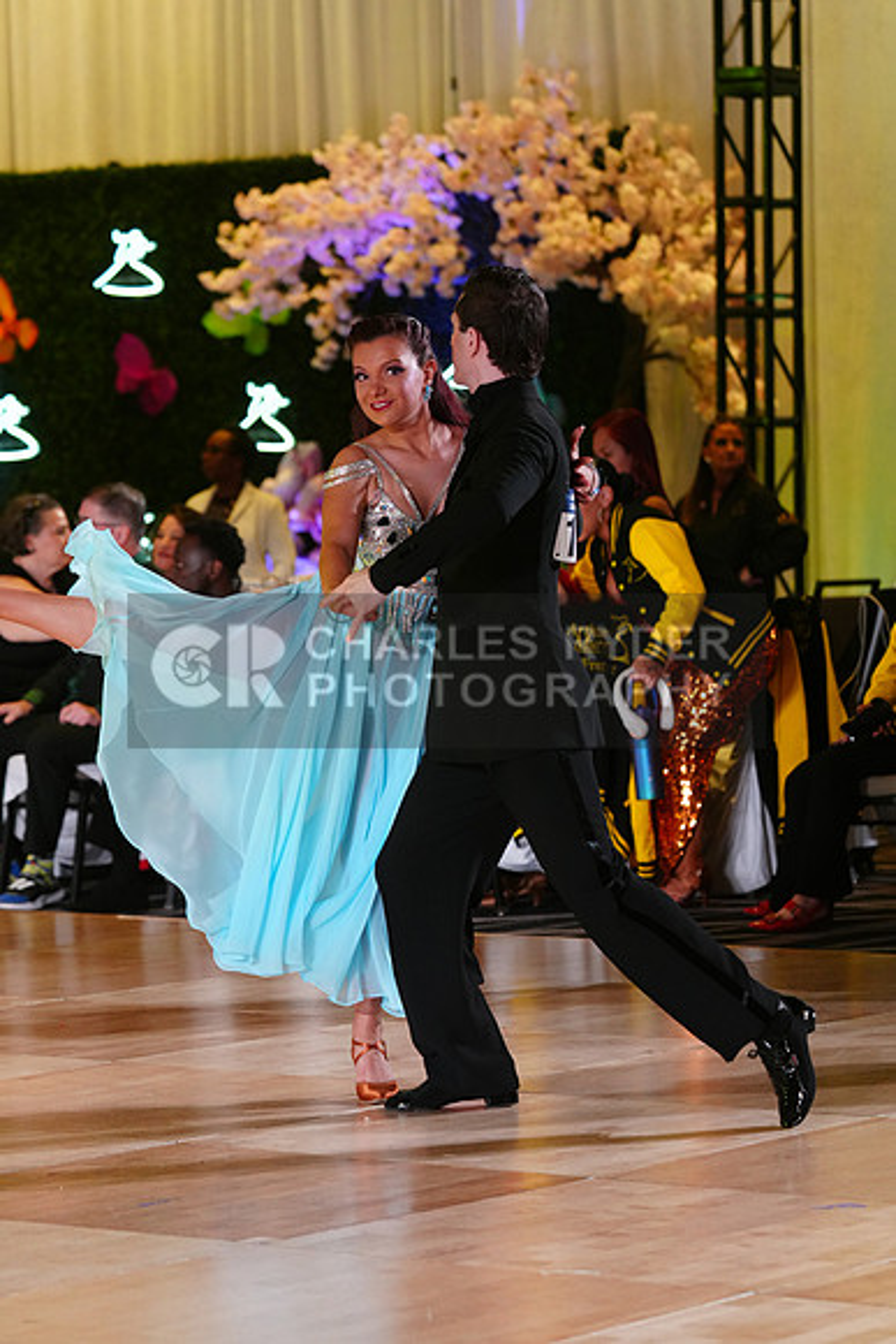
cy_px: 672
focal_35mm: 129
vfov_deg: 15.9
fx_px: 4813
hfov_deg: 10.6
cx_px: 448
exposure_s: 1/400
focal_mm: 129
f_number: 4
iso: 2500
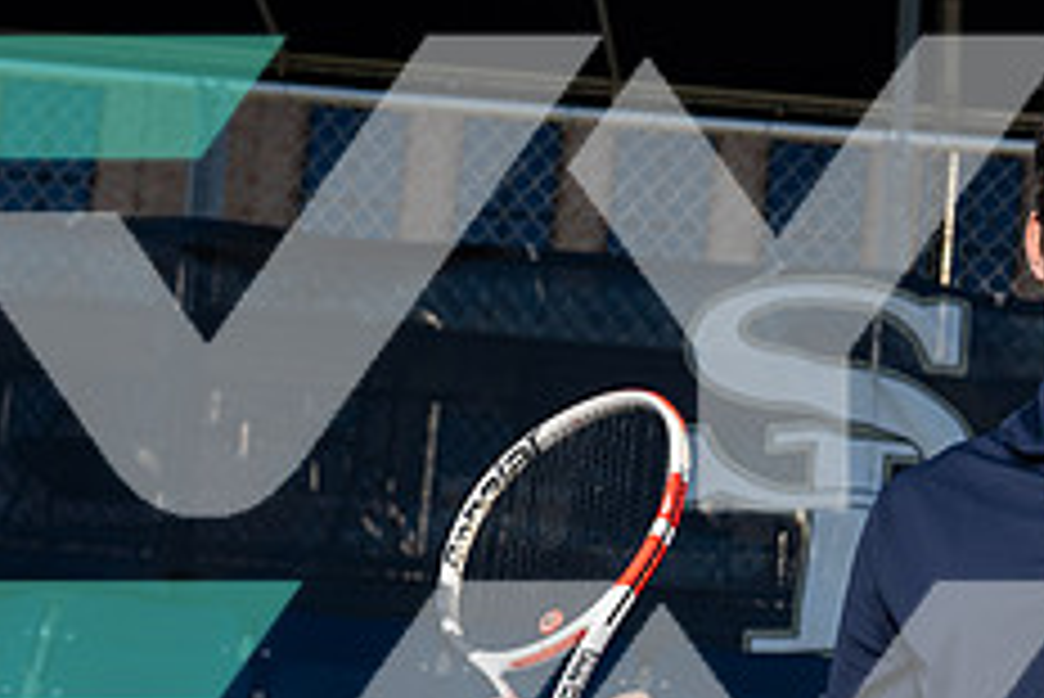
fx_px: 2612
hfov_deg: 22.0
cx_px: 976
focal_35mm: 90
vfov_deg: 14.7
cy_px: 822
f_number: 4.5
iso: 100
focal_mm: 36
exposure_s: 1/1000
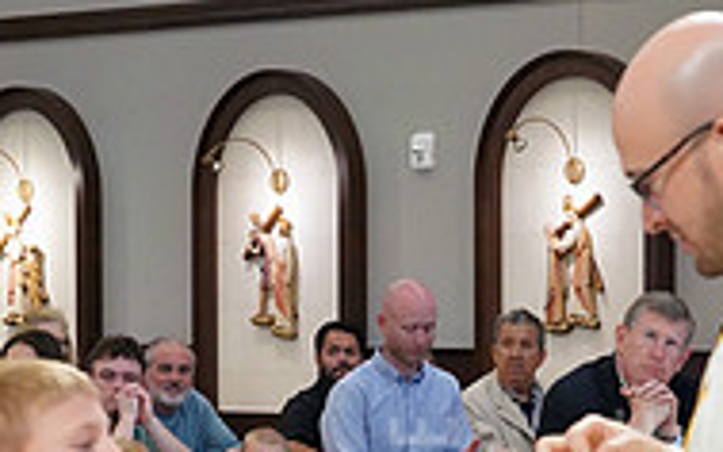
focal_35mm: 201
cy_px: 762
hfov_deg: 10.4
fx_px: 3959
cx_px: 325
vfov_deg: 6.4
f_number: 8
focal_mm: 83
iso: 16000
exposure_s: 1/250
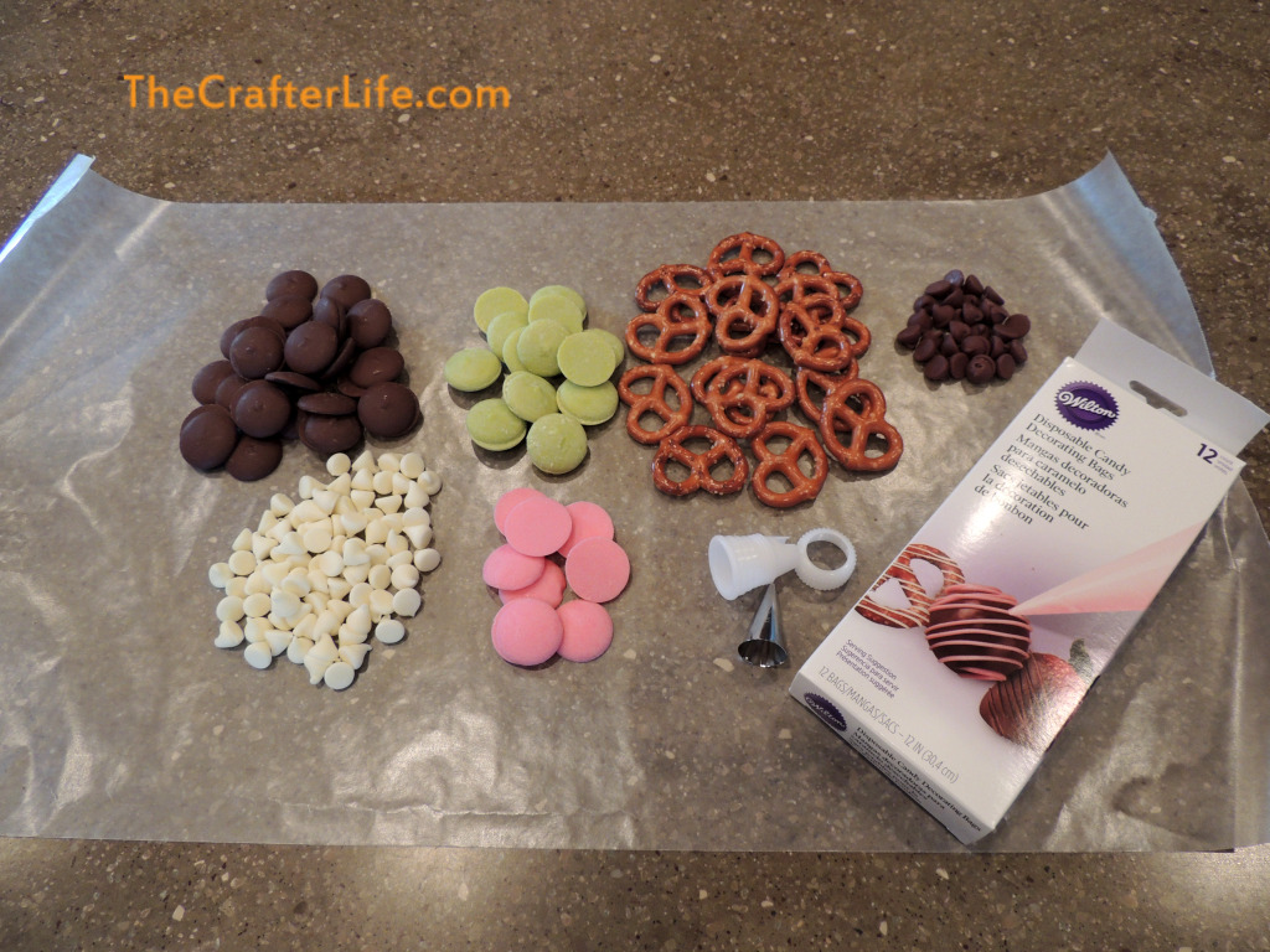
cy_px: 476
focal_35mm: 24
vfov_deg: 56.8
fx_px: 881
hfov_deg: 71.6
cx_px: 635
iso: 220
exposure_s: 1/30
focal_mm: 4.3
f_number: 3
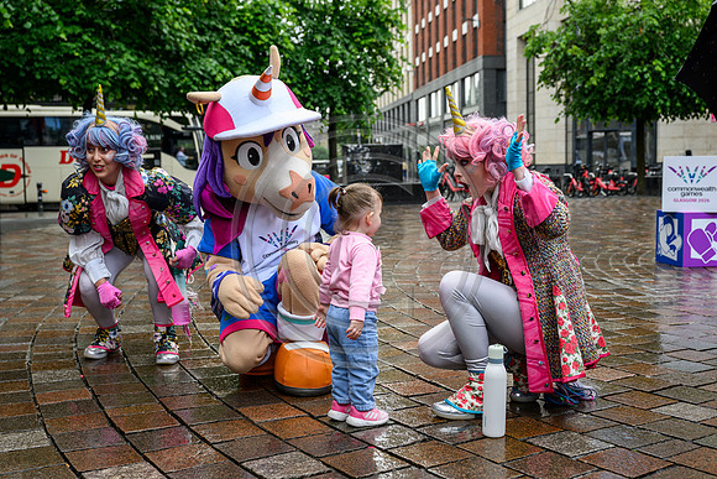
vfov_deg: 31.2
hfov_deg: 45.4
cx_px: 358
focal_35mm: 43
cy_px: 240
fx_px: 857
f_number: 4.5
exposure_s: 1/500
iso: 500
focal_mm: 43
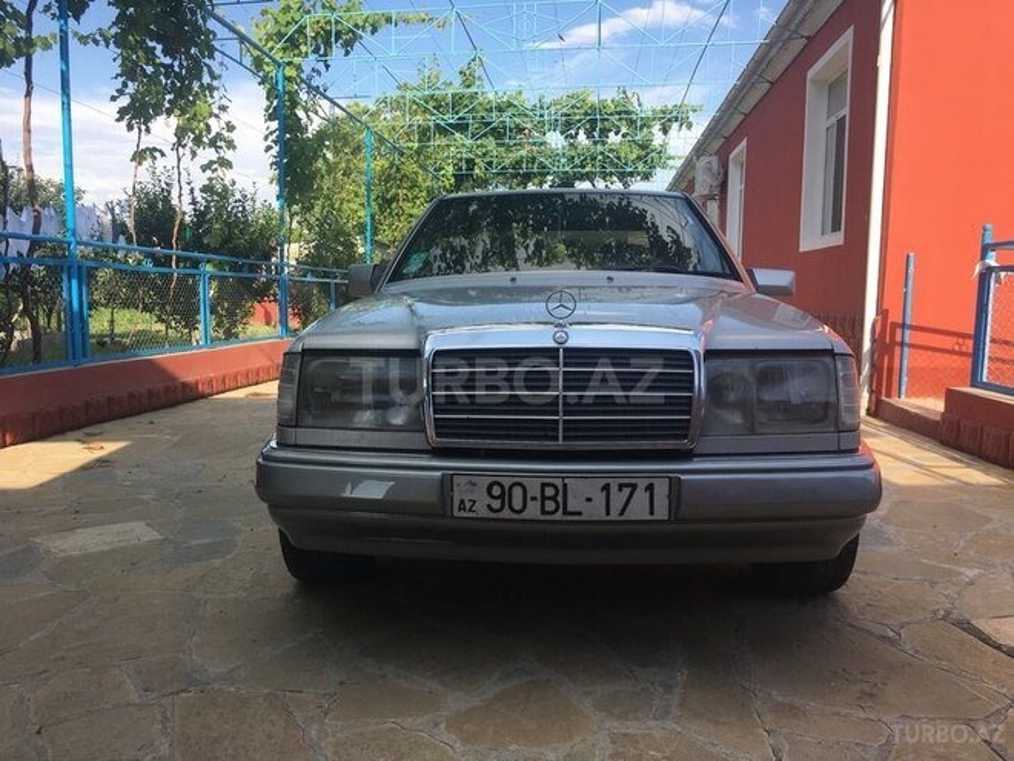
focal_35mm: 29
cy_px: 380
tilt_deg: -5.5
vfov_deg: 48.2
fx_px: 849
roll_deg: -0.1
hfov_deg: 61.7
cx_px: 507
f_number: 2.2
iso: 25
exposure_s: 1/712
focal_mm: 4.15
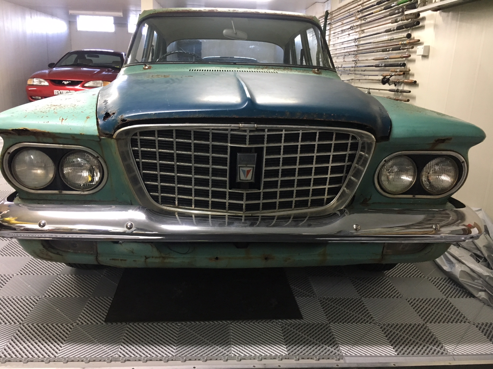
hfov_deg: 61.7
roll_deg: -1.6
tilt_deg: -14.0
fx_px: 413
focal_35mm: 29
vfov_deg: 48.2
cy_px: 184
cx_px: 246
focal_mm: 4.15
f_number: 2.2
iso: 200
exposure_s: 1/33
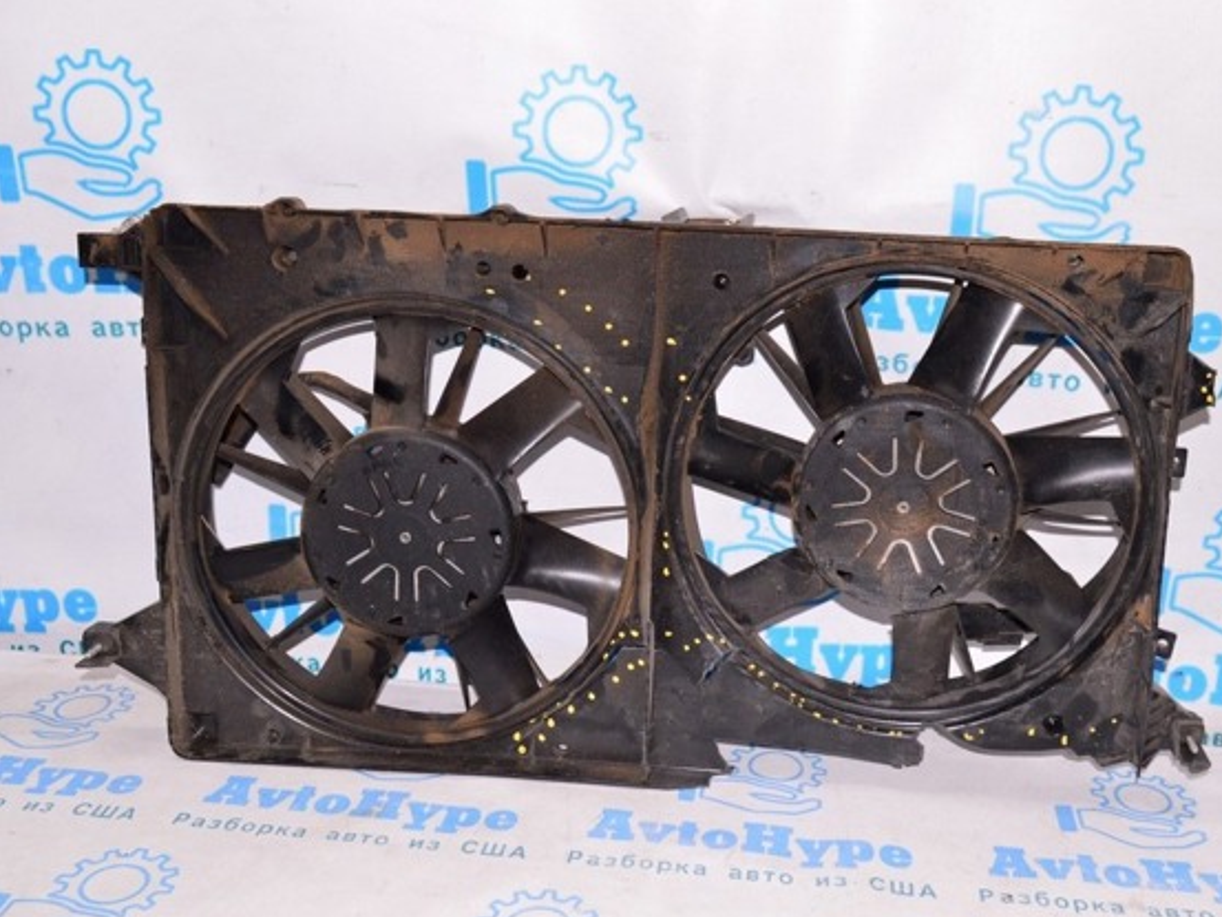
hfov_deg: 46.6
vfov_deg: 36.0
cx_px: 705
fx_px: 1412
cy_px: 467
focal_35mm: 40
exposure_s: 1/160
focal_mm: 24
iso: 1600
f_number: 8
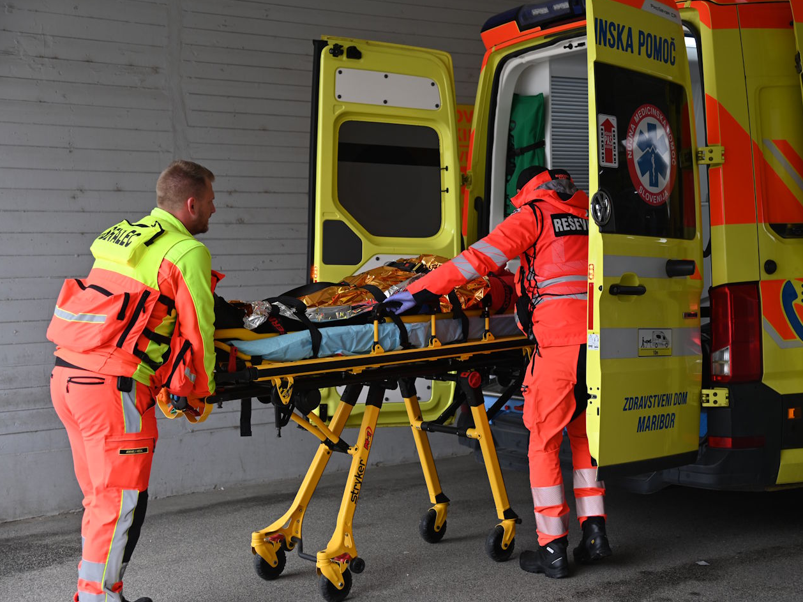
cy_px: 299
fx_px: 1276
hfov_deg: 34.9
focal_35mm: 55
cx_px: 432
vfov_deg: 26.6
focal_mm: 50
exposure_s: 1/250
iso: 250
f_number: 4
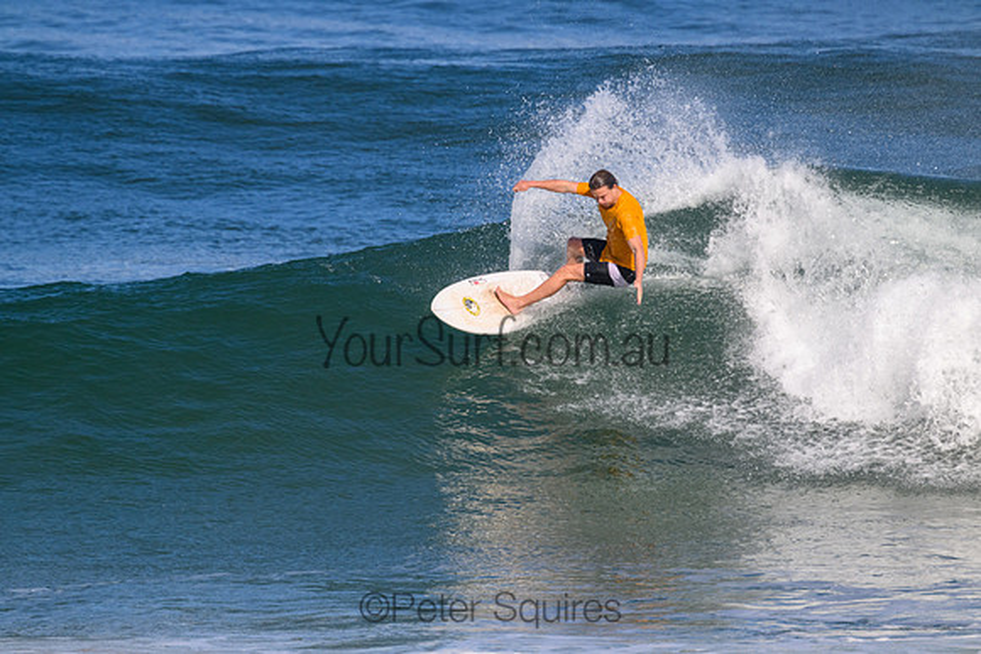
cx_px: 490
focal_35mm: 800
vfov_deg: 1.7
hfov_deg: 2.6
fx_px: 21804
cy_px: 327
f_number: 11
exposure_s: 1/2000
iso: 1250
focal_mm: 800
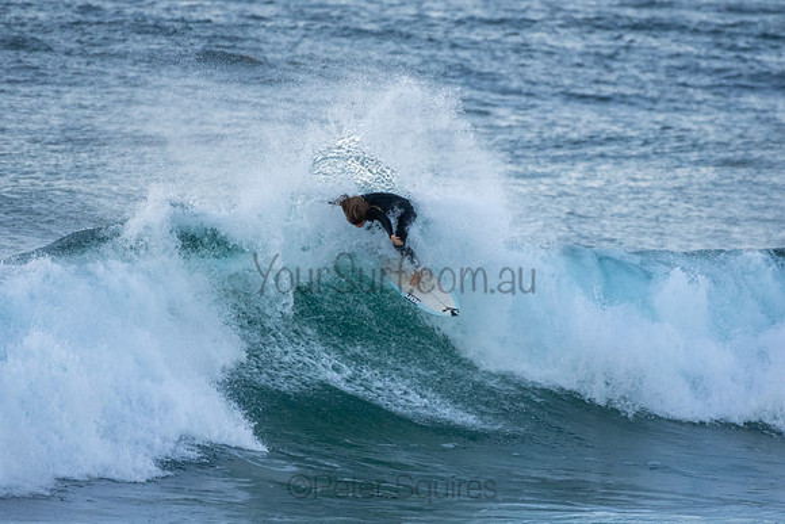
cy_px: 262
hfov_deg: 2.7
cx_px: 392
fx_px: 16357
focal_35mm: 750
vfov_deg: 1.8
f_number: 5.6
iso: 1250
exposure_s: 1/1250
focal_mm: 500
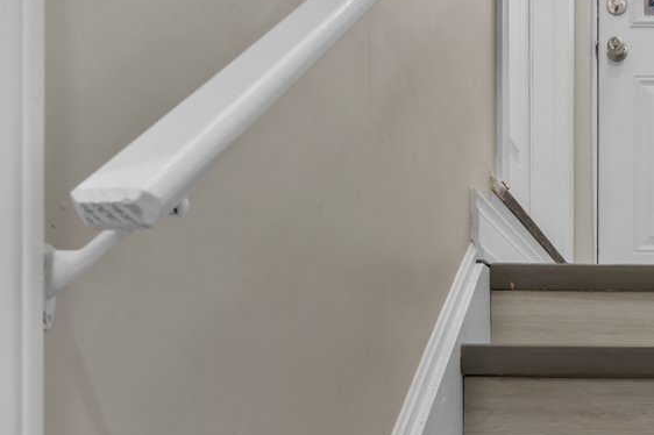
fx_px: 926
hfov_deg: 34.1
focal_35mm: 51
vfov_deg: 26.3
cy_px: 293
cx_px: 708
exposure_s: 1/13
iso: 100
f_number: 8
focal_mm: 14
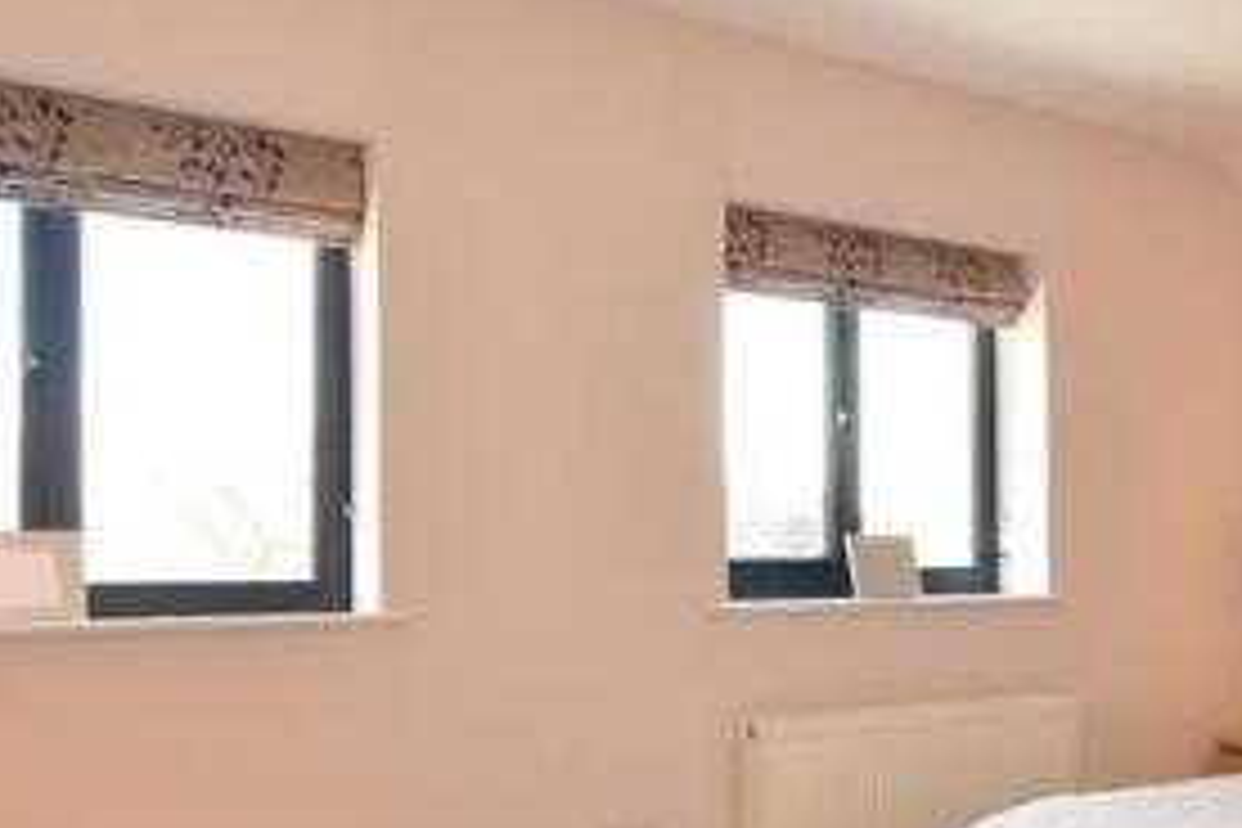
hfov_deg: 47.5
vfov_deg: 33.8
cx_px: 932
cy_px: 533
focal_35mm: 39
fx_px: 1352
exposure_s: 1/13
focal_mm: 11
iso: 400
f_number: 11
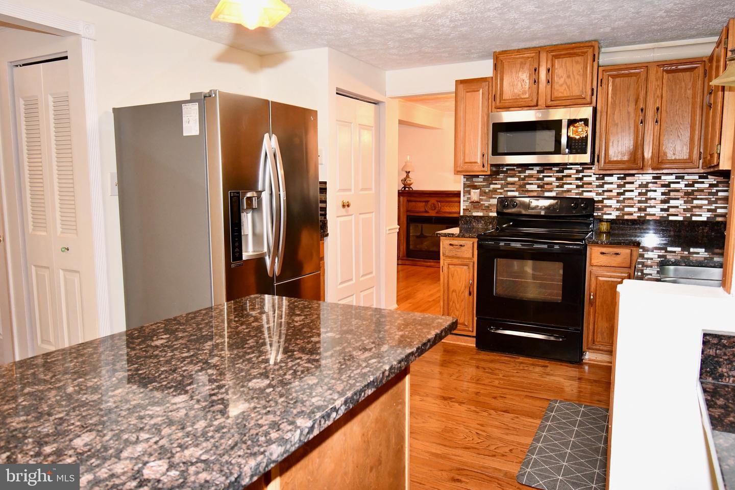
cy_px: 245
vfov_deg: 51.3
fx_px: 510
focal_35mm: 25
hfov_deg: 71.5
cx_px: 368
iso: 2200
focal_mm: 17
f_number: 5.3
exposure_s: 1/60
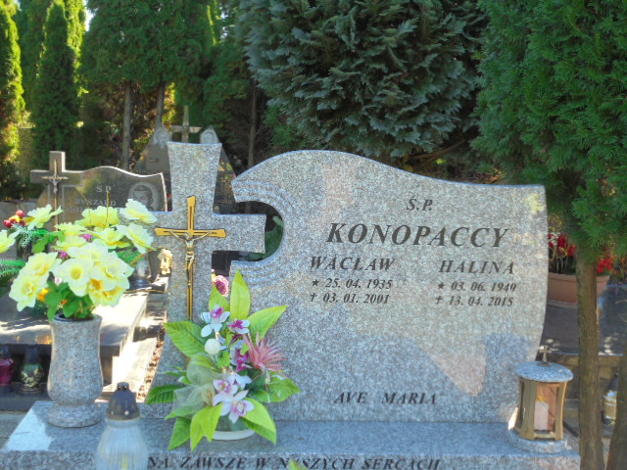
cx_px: 314
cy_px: 235
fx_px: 888
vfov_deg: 29.7
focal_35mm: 49
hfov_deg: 38.9
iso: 100
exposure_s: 1/60
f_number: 4.8
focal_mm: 8.9
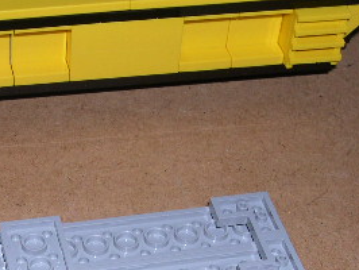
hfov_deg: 19.0
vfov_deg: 14.5
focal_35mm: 101
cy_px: 238
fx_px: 1048
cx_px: 9
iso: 100
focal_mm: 9
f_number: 8
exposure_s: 1/60
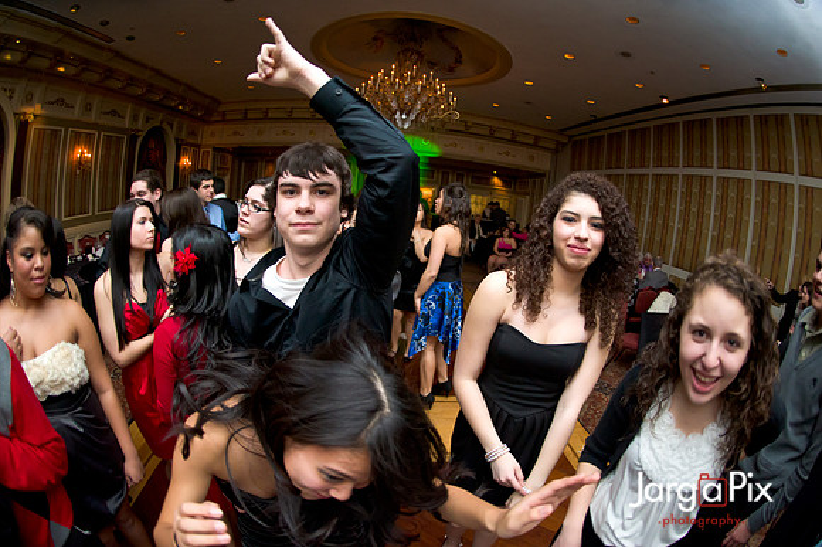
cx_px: 411
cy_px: 274
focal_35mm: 16
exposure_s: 1/200
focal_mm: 16
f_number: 3.2
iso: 3200
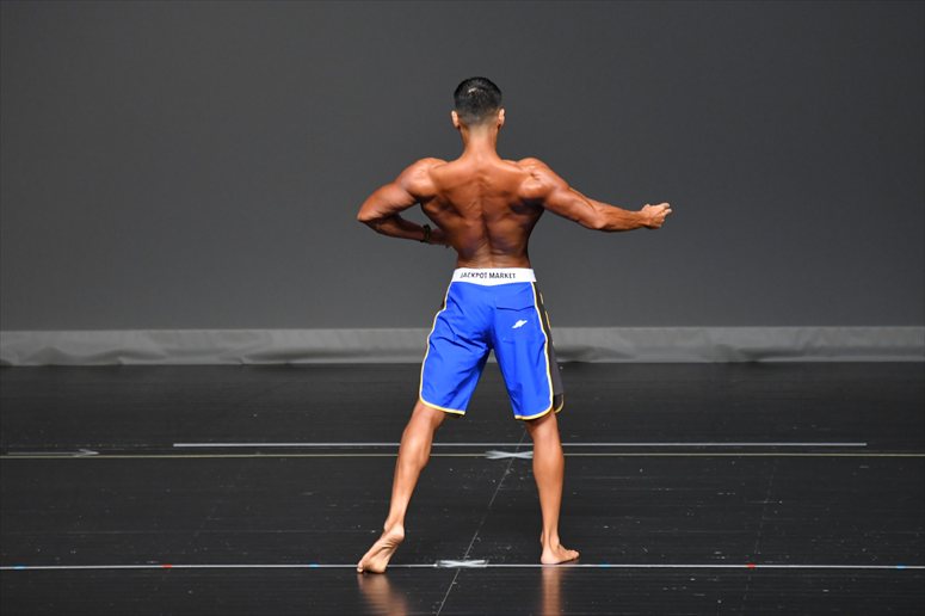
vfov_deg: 4.4
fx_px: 8090
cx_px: 462
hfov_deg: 6.5
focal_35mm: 315
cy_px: 308
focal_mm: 210
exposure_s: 1/400
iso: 2500
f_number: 5.6
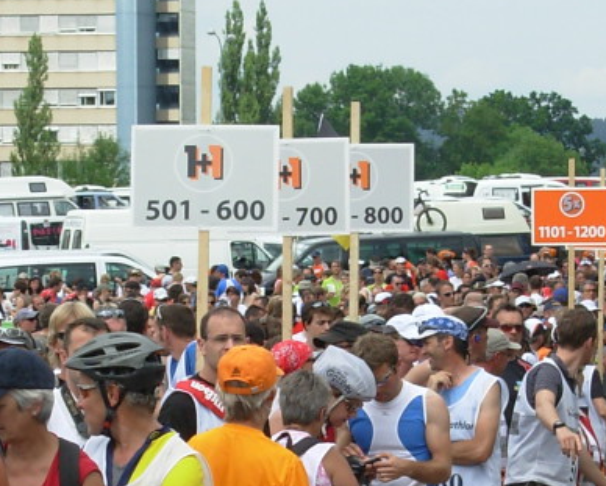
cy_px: 431
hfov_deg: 9.1
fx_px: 3787
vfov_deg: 7.3
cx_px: 448
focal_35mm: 211
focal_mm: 13.5
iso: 50
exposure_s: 1/609
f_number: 3.7
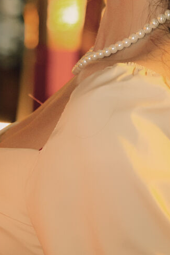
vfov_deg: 7.3
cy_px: 49
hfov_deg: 4.9
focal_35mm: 280
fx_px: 1983
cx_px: 109
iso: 2500
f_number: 4
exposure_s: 1/125
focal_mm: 76
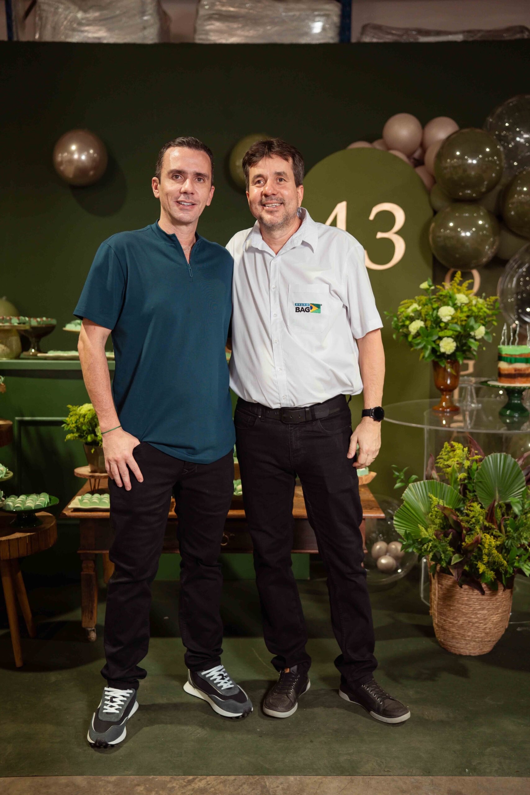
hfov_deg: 34.2
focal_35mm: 39
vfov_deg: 49.6
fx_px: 861
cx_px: 265
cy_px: 398
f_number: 2.2
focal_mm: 39
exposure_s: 1/250
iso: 500
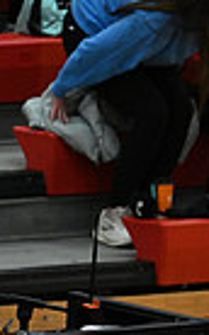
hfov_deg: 1.5
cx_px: 656
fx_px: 7845
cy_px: 297
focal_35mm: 859
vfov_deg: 2.4
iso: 4000
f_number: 4
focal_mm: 200
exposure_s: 1/400
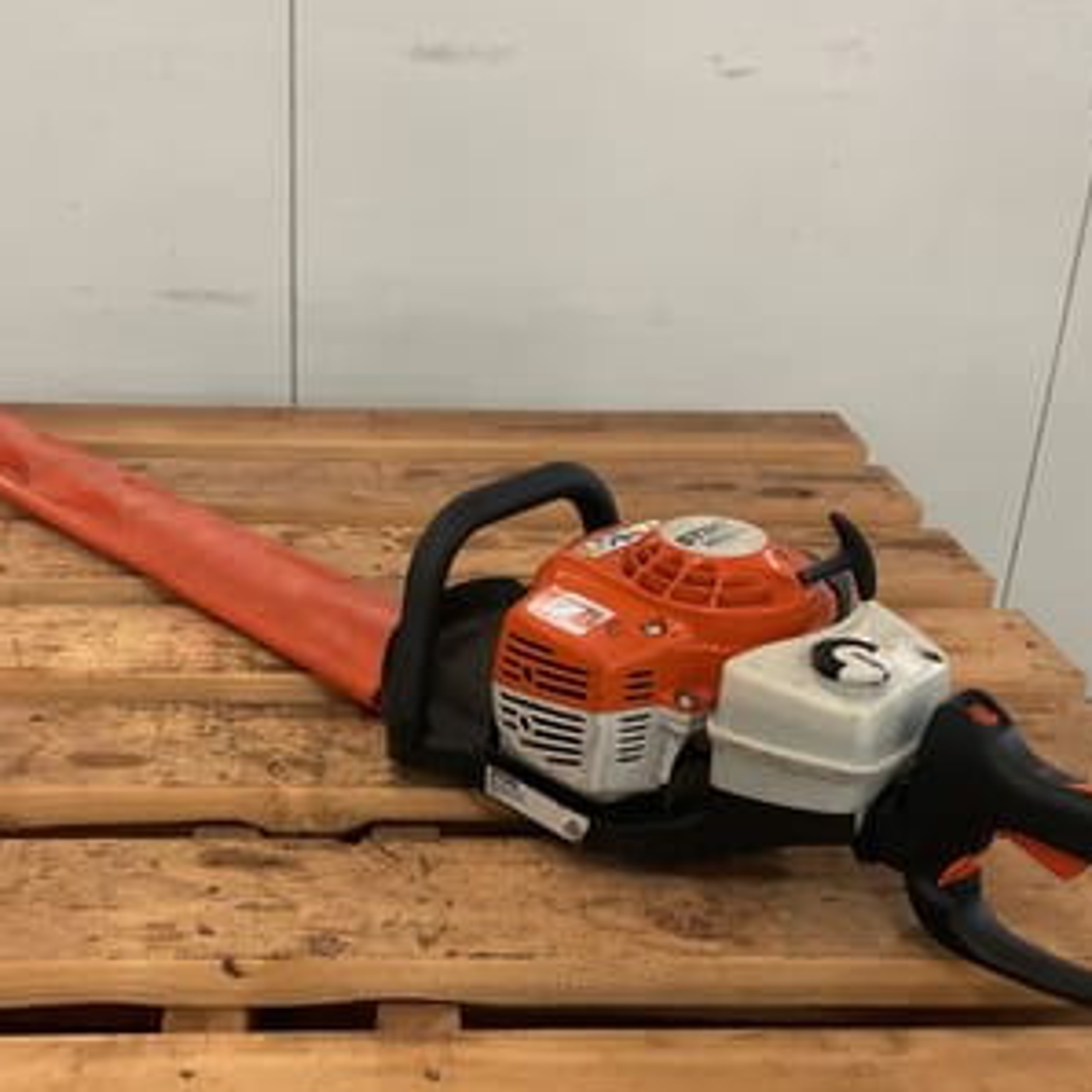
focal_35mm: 43
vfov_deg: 39.0
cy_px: 650
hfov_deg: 38.8
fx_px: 1535
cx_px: 388
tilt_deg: -27.7
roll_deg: -1.6
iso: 250
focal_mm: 3
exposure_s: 1/25
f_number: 1.8
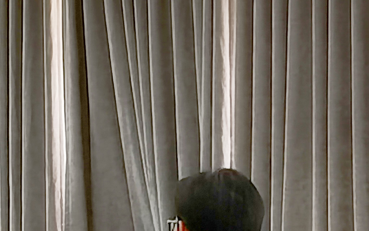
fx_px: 2162
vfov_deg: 6.1
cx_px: 231
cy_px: 273
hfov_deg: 9.7
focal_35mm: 215
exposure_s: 1/100
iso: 125
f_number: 1.9
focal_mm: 4.94
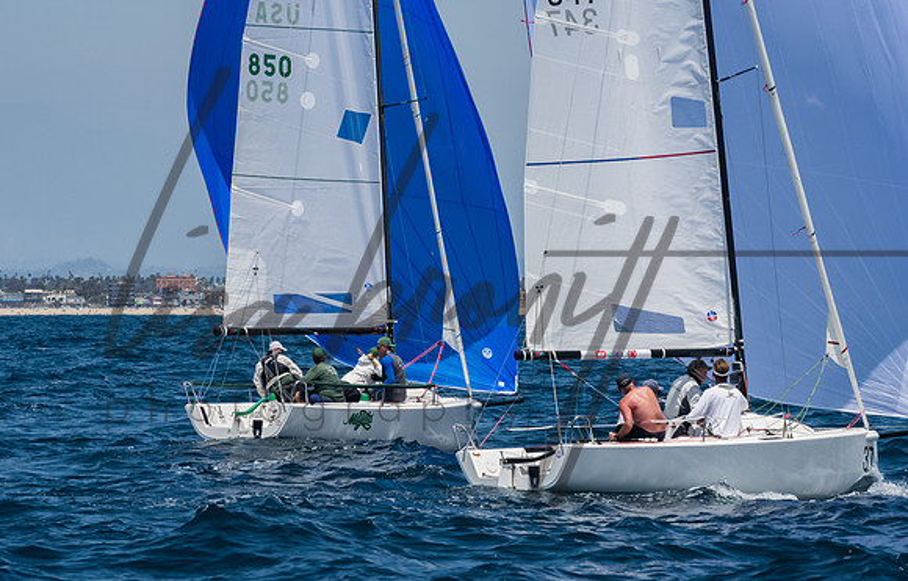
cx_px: 403
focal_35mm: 256
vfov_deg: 5.2
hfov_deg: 8.1
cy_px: 332
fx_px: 6378
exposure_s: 1/1000
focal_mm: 150
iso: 640
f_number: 14
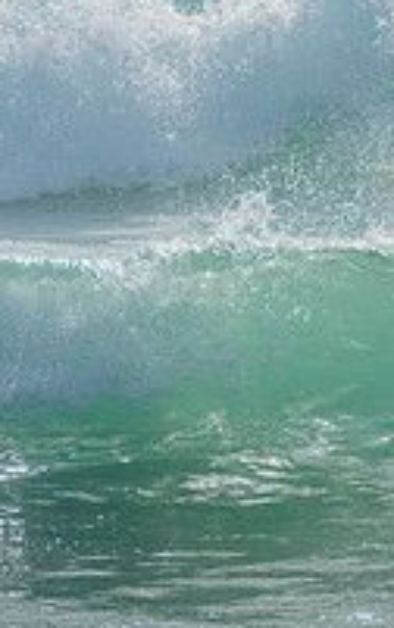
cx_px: 627
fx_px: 24755
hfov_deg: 0.9
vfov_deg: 1.5
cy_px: 52
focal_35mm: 1444
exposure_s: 1/1600
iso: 200
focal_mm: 400
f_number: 14
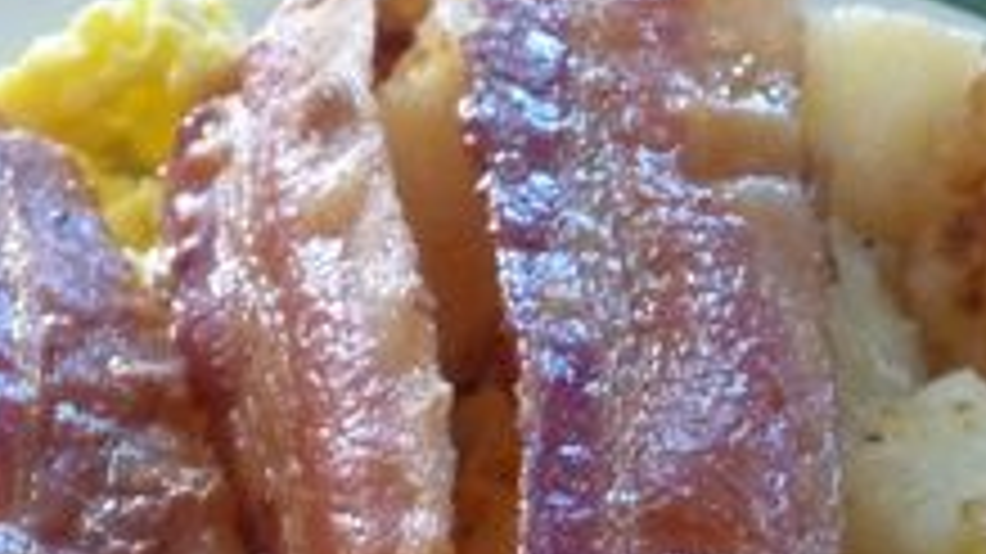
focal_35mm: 89
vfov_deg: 12.8
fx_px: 2326
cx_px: 279
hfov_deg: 23.7
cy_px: 865
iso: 400
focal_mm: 4.7
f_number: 3.3
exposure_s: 1/13
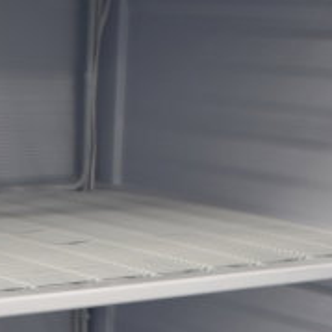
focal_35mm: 117
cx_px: 100
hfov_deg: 14.9
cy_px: 533
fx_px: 1270
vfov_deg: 13.8
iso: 360
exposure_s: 1/30
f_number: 3.5
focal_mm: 18
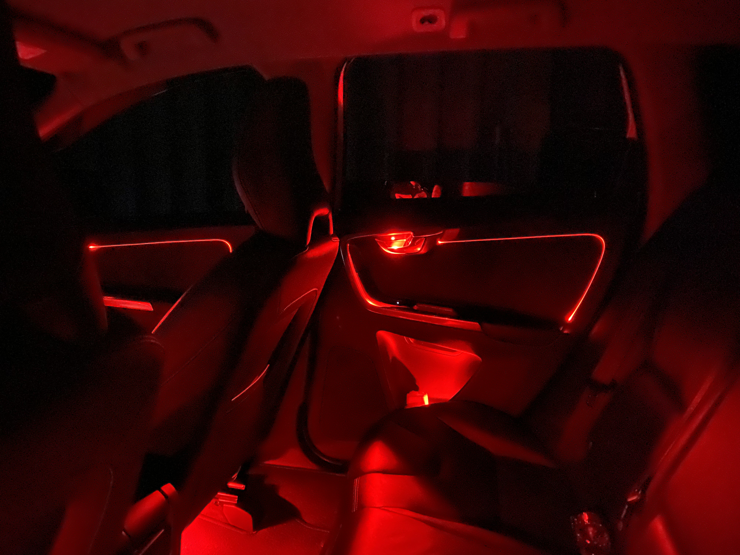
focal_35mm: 26
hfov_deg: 67.3
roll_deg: -0.9
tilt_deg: -9.8
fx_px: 556
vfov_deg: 53.1
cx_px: 370
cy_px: 278
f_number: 1.8
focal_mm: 4.25
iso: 8000
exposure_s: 1.1
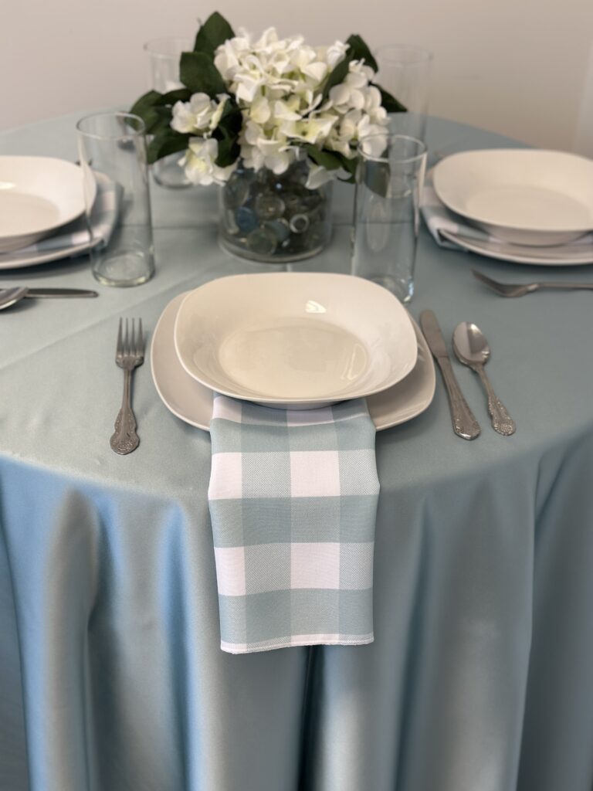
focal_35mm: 48
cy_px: 396
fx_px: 1096
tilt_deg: -33.0
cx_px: 296
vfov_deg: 39.7
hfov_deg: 30.3
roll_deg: -1.3
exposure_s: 1/120
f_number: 1.78
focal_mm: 6.86
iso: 80
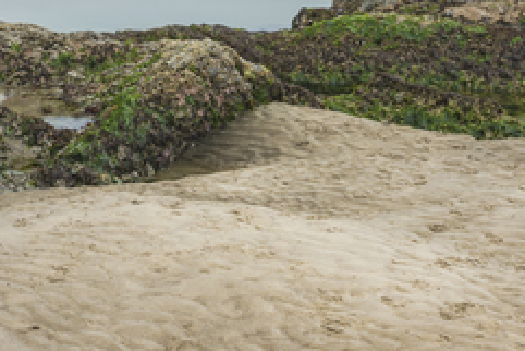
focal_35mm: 87
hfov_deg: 23.3
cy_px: 0
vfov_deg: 15.4
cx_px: 220
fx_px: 1269
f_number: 10
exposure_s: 20
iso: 64
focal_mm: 35
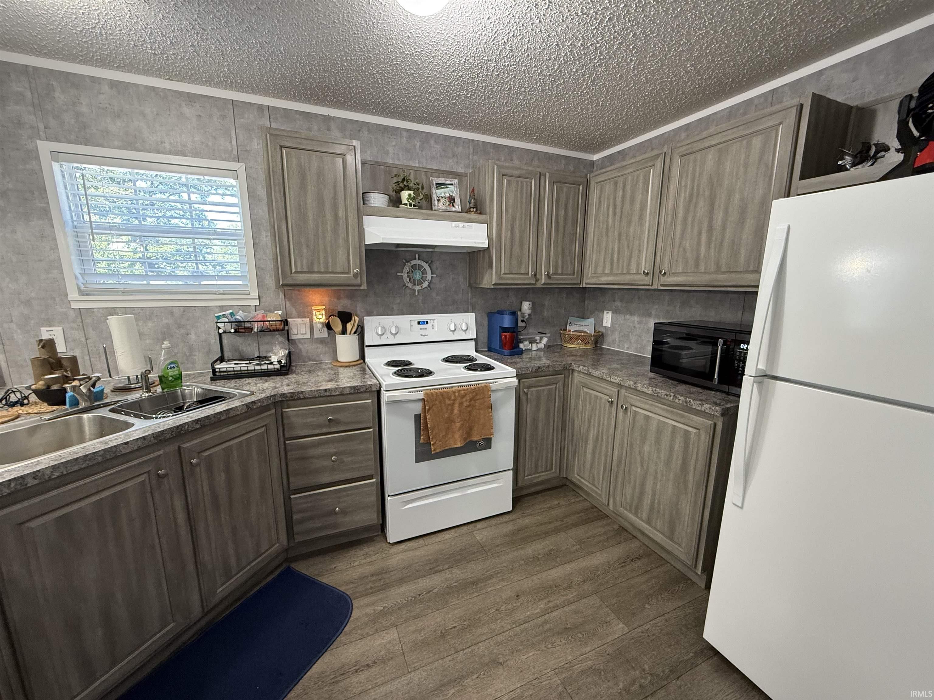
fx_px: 378
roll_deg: -0.7
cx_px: 467
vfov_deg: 85.7
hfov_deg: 102.1
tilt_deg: -10.6
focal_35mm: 14
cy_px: 350
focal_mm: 2.22
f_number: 2.2
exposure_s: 1/60
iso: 320
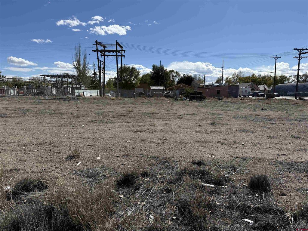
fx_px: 214
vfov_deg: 56.8
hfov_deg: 71.6
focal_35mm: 24
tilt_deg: -7.0
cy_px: 116
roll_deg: -0.6
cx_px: 154
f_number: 1.78
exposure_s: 1/7353
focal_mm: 6.76
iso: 80
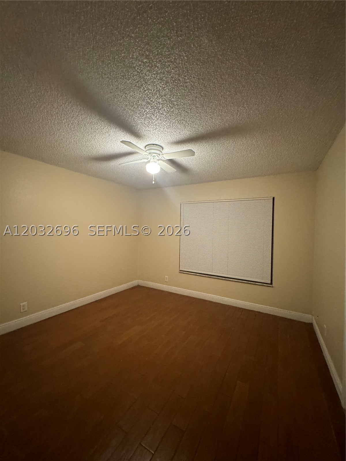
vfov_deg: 102.1
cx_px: 173
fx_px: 187
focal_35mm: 14
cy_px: 230
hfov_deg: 85.7
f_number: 2.2
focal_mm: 2.22
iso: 640
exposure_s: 1/60
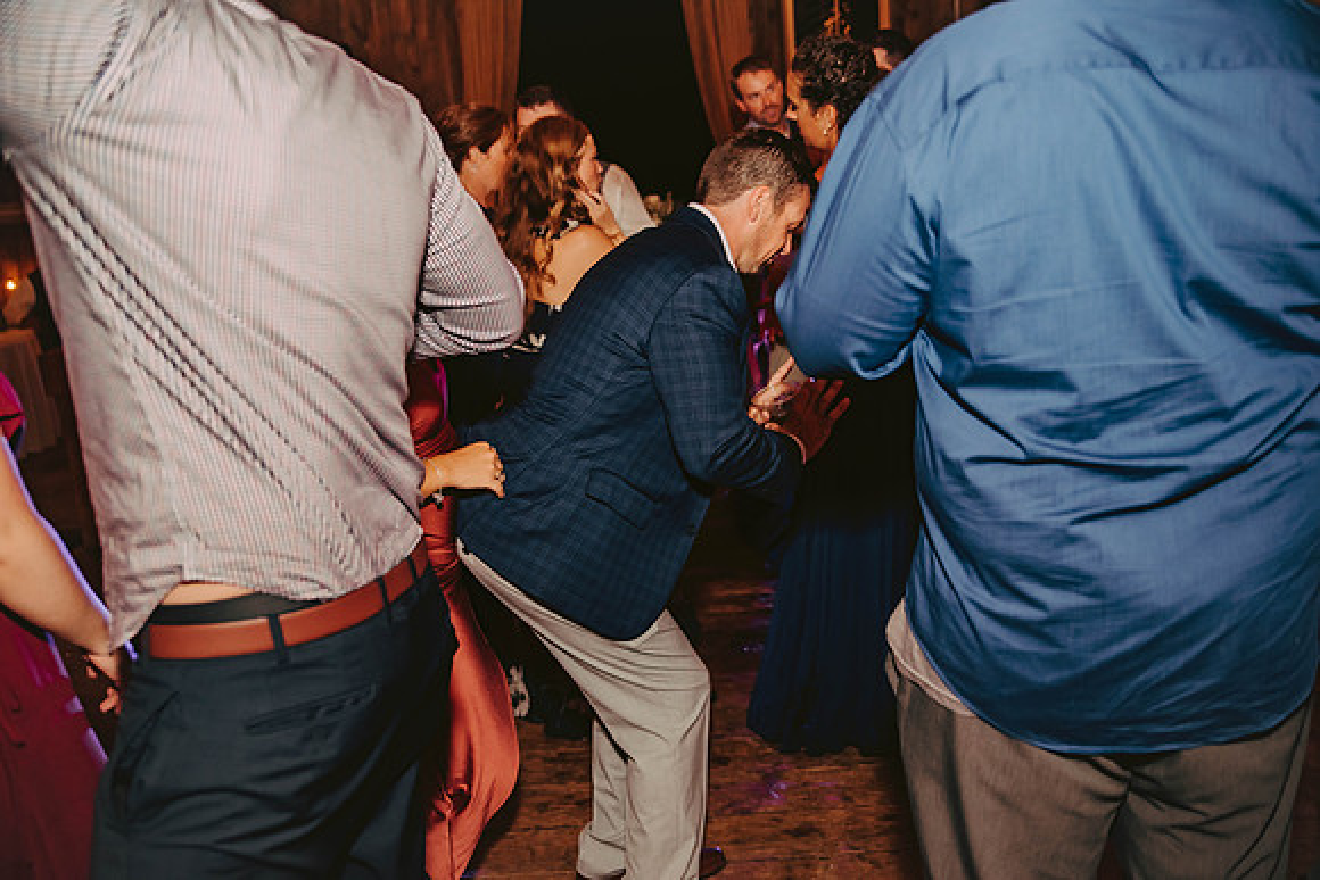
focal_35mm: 35
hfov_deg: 54.4
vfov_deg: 37.9
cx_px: 660
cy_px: 440
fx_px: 1284
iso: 1000
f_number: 2.8
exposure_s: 1/160
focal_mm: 35
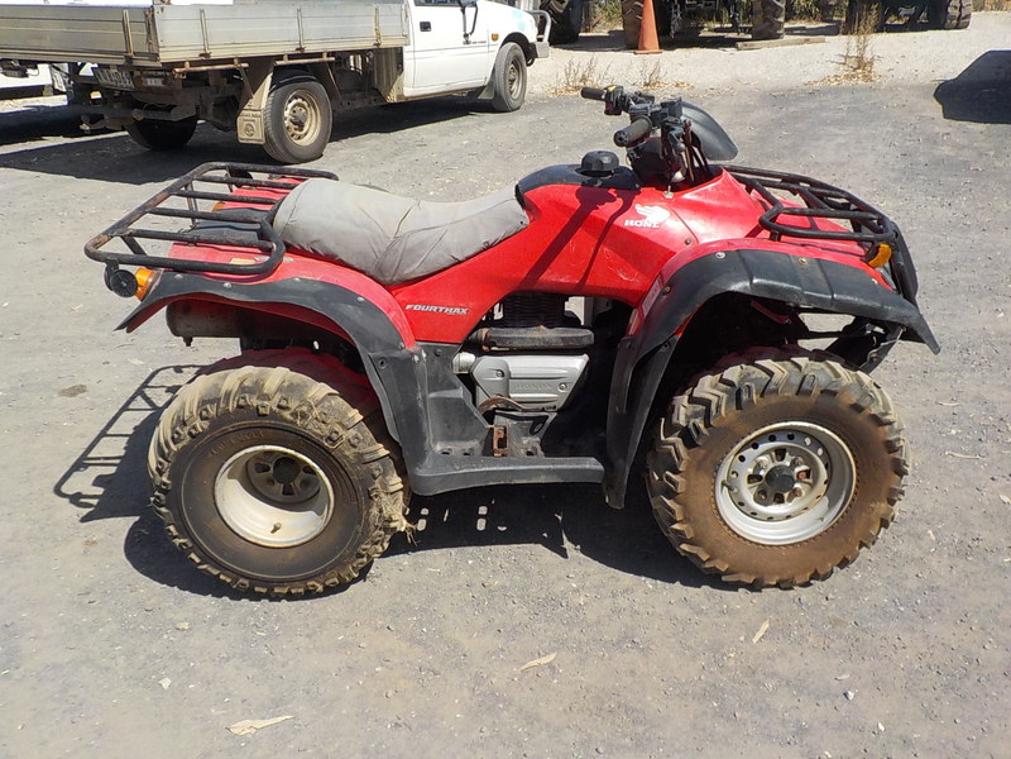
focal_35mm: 30
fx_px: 876
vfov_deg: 46.8
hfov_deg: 60.0
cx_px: 506
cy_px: 380
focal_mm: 4.1
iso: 125
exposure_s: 1/1250
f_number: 3.3
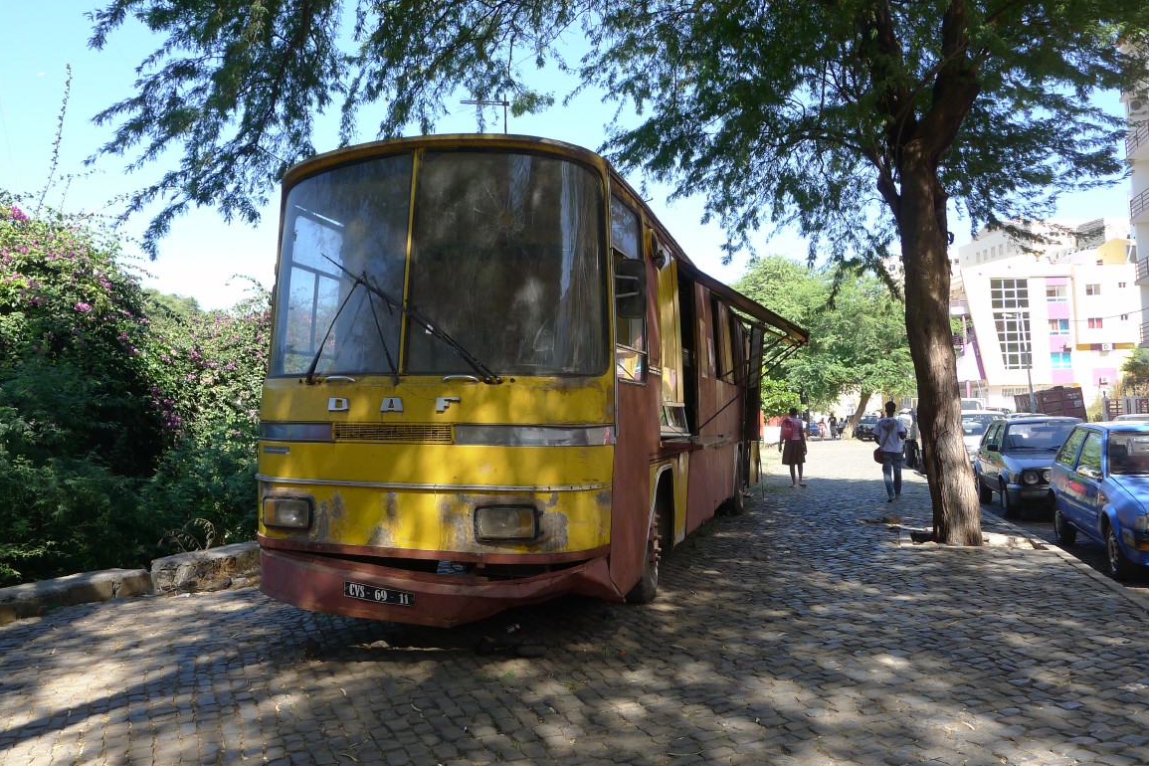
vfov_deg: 47.9
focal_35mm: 27
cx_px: 570
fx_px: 862
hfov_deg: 67.4
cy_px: 375
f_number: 2.8
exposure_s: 1/250
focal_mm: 5.5
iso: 80
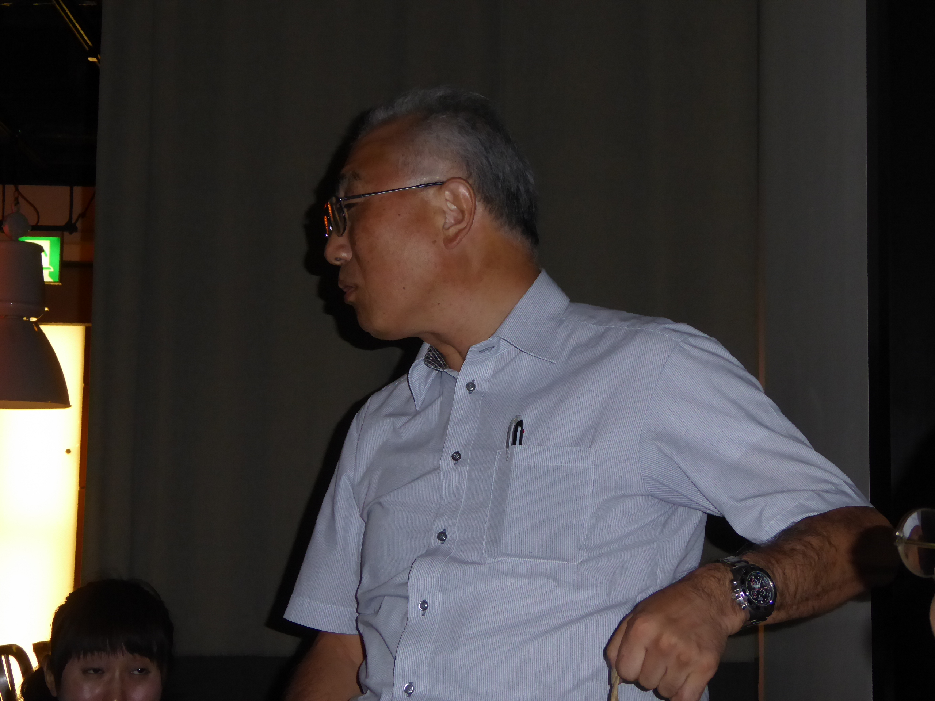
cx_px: 468
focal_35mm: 79
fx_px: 2134
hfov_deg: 24.7
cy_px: 350
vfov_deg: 18.7
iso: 400
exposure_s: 1/60
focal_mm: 13.2
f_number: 4.6
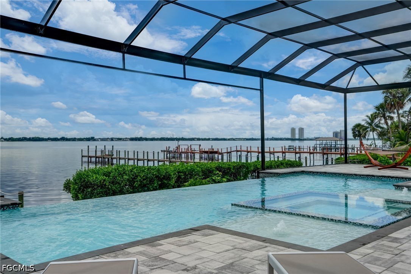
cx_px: 206
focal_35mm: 35
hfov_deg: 54.5
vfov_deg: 37.8
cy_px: 137
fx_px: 399
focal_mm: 35
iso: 400
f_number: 9
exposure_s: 1/1000
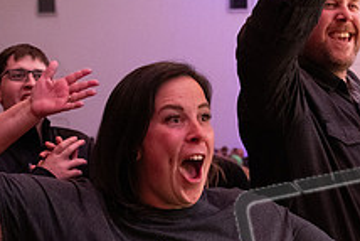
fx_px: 650
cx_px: 239
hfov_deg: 30.7
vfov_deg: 20.5
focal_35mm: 65
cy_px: 220
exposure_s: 1/320
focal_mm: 24
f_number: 2.8
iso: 3200
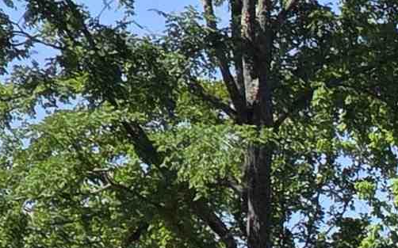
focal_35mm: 448
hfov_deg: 4.5
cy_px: 569
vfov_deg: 2.9
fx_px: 4856
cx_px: 1104
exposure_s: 1/803
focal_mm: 7
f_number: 2.4
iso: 25
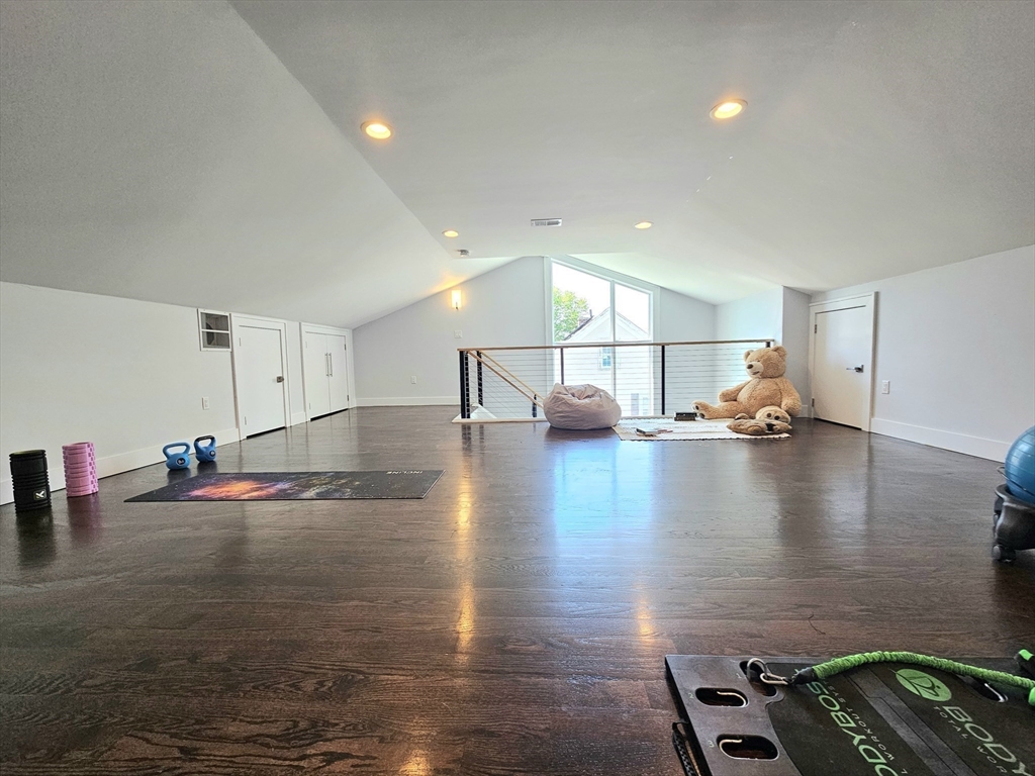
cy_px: 388
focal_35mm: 13
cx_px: 518
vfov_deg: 89.9
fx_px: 389
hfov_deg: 106.2
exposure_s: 1/60.2
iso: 64
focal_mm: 2.2
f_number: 2.2
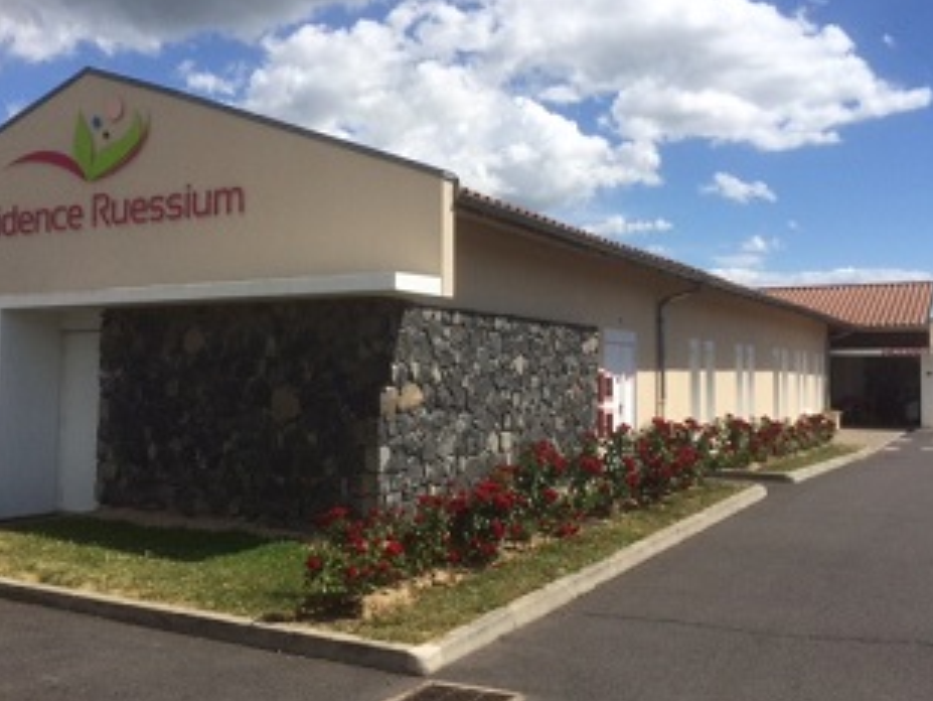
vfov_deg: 39.7
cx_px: 477
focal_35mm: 36
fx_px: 971
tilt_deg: +3.7
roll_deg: +0.4
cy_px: 332
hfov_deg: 51.3
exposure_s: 1/3731
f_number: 2.2
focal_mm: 4.15
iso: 32
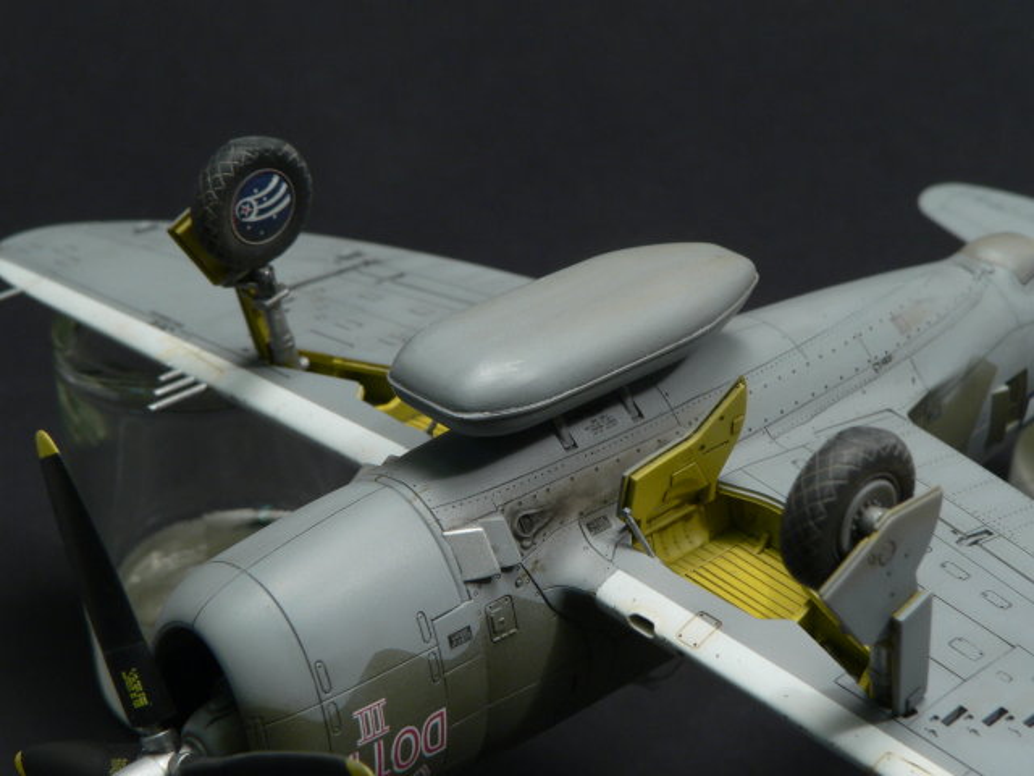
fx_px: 2151
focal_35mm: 72
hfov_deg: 27.0
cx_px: 517
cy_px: 388
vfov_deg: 20.4
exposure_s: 1/8
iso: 80
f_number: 6.3
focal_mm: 12
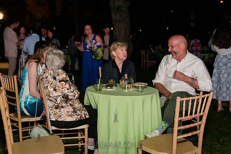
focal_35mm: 46
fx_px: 297
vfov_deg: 29.1
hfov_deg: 42.5
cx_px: 115
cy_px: 77
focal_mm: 42
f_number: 3.5
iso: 6400
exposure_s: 1/250
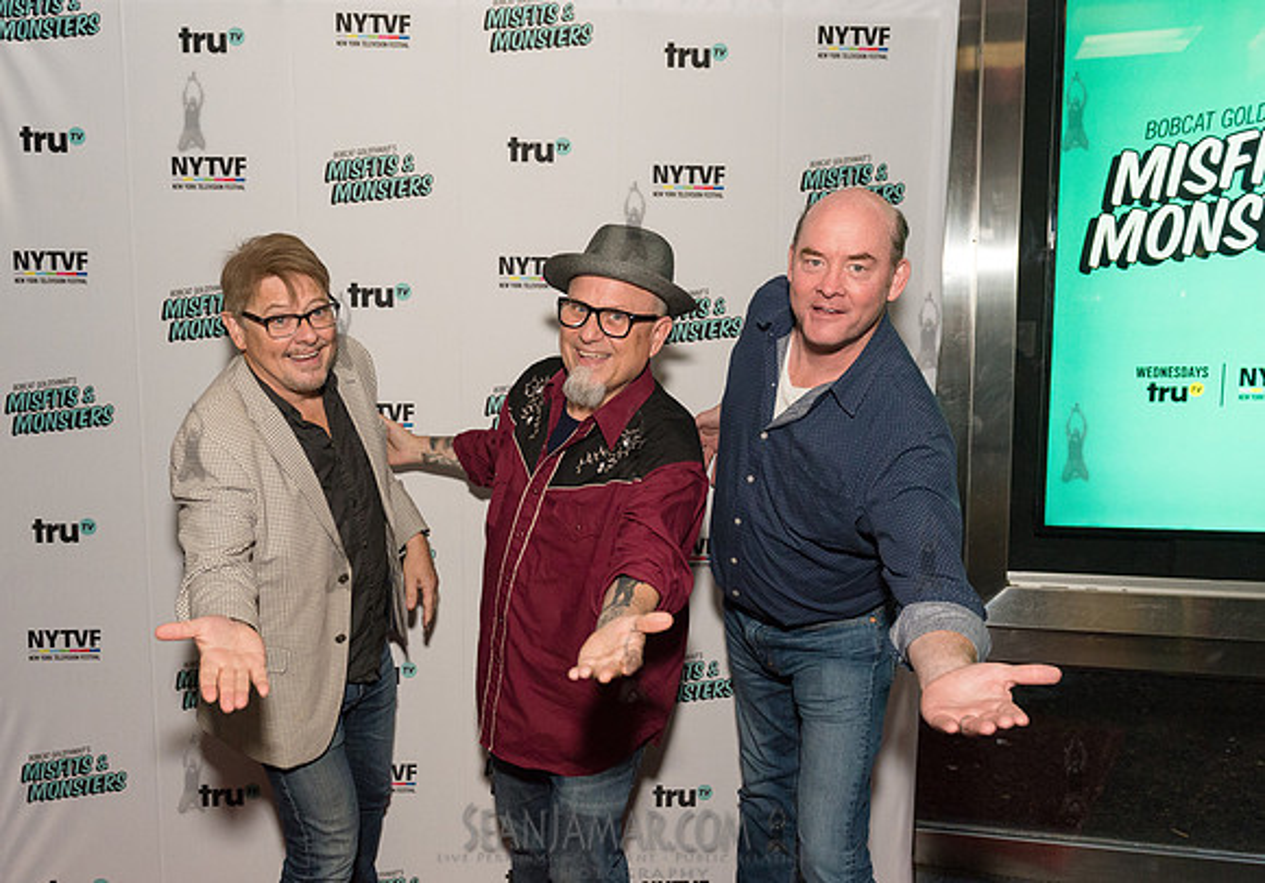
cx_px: 564
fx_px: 1161
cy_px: 472
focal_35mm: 33
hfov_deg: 57.0
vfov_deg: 41.6
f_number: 4
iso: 3200
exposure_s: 1/640
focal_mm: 27
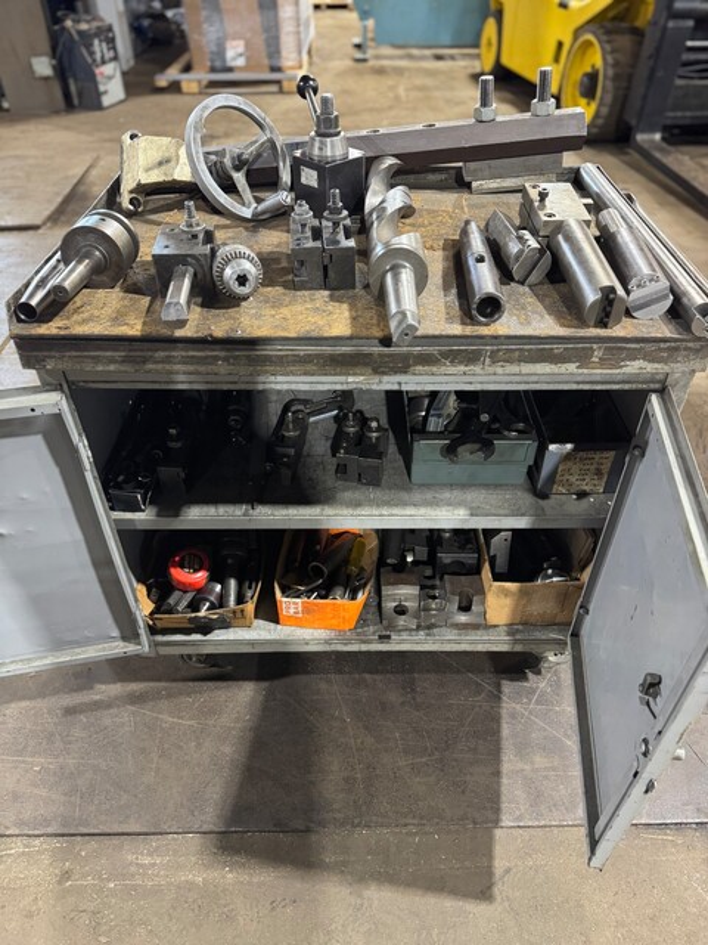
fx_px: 654
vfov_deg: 71.6
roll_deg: -0.3
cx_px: 354
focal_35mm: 24
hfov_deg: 56.8
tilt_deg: -40.9
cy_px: 472
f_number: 1.78
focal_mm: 6.76
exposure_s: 1/60
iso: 500
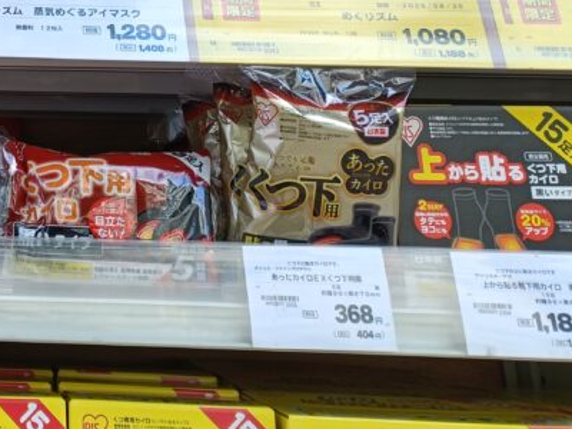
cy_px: -82
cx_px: -112
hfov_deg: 26.9
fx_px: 1058
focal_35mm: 64
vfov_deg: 21.4
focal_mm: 4.7
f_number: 1.7
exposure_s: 1/50
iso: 100
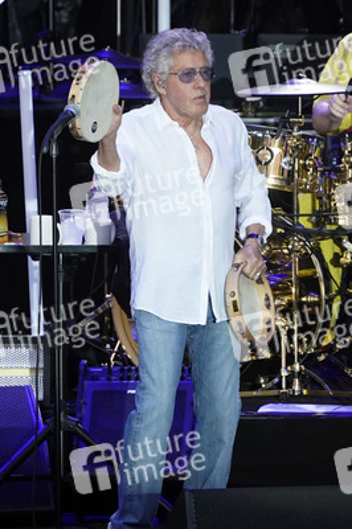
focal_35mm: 600
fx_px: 8815
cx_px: 176
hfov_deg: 2.3
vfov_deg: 3.4
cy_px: 264
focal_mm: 600
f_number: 6.3
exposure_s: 1/1250
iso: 3200
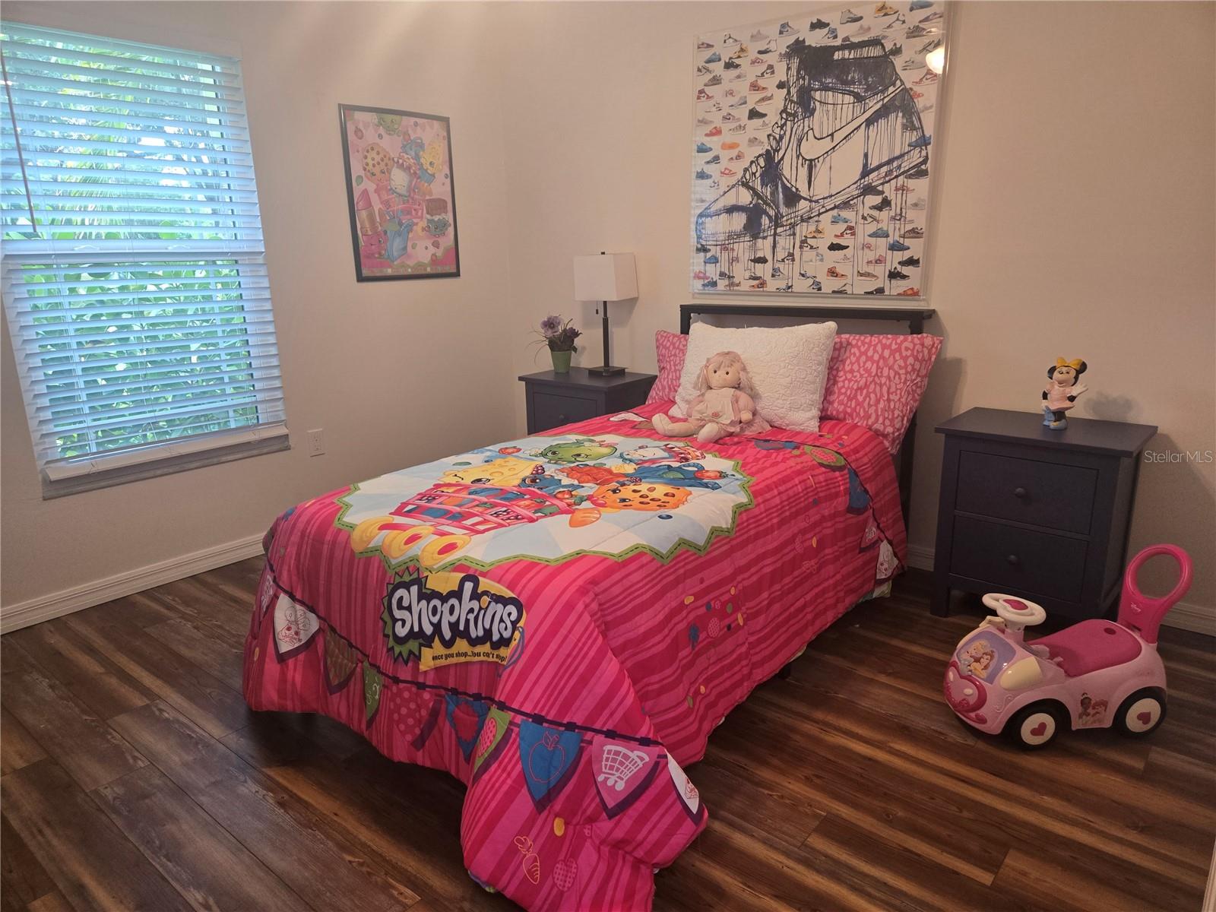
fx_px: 808
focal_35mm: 23
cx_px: 608
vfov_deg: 58.9
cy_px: 456
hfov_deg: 73.9
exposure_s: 1/120
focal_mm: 5.4
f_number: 1.8
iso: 160
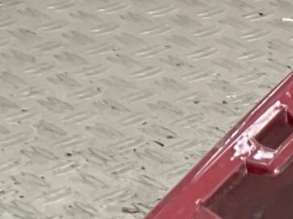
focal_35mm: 203
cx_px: 993
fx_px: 1717
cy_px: 437
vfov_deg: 7.1
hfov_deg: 7.9
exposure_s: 1/124
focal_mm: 3
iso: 16
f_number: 1.8
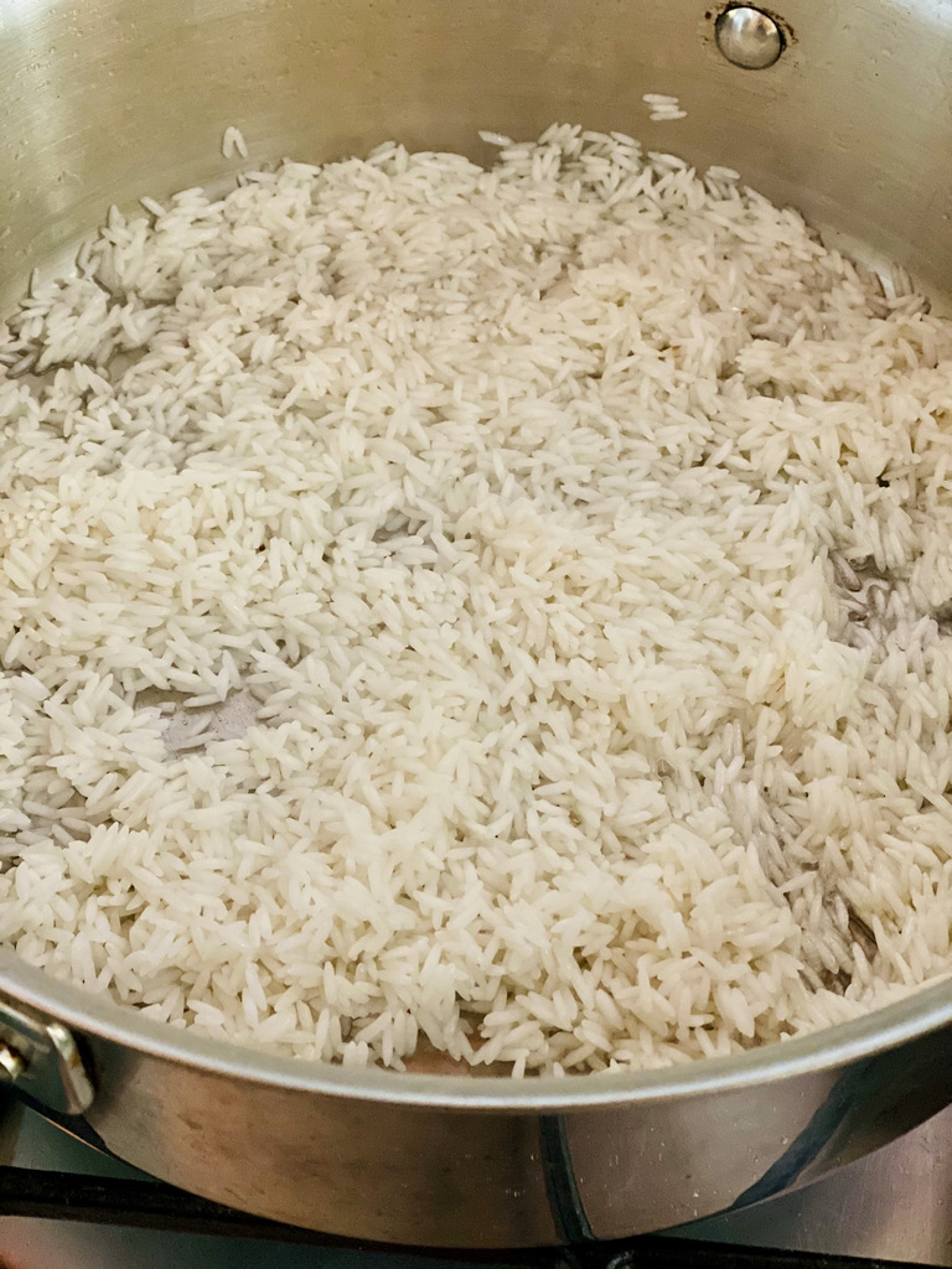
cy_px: 634
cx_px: 476
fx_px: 1907
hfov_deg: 28.0
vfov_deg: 36.8
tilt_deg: -54.1
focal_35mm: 52
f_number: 2
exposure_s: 1/28
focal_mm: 6
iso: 400
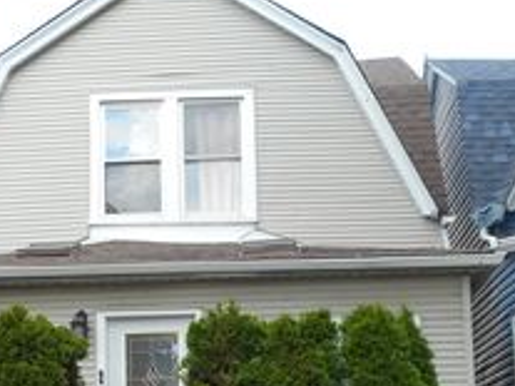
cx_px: 194
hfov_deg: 27.7
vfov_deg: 20.5
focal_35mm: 70
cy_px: 350
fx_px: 1041
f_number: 4
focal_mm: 5.2
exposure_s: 1/125
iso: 80
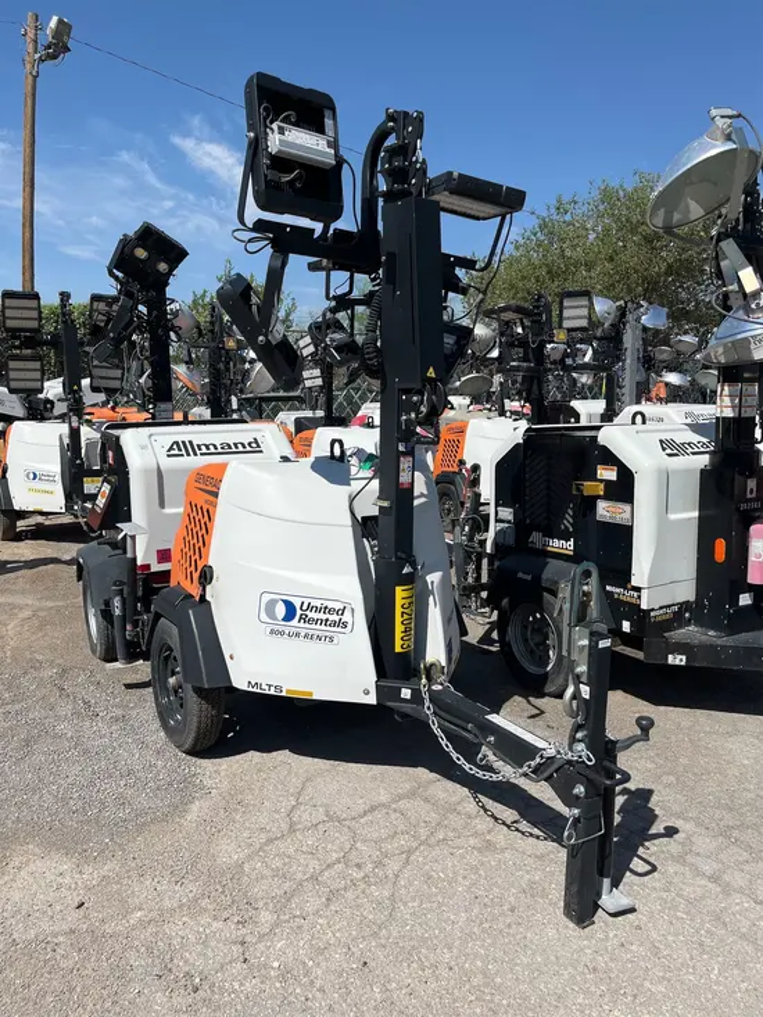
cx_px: 382
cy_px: 508
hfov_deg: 53.1
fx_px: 764
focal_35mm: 26
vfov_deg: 67.3
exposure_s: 1/5848
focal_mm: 5.1
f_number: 1.6
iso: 50
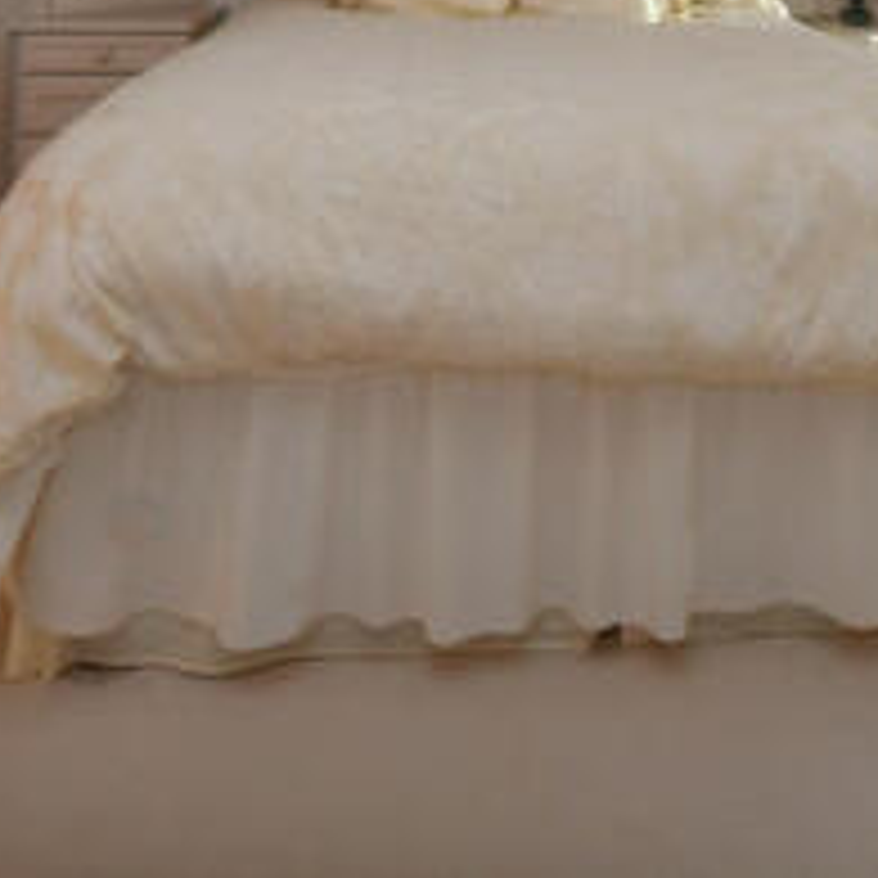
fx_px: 1148
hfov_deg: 41.6
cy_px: -97
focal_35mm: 40
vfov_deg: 35.5
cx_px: 538
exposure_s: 1/320
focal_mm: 14
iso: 1400
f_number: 16
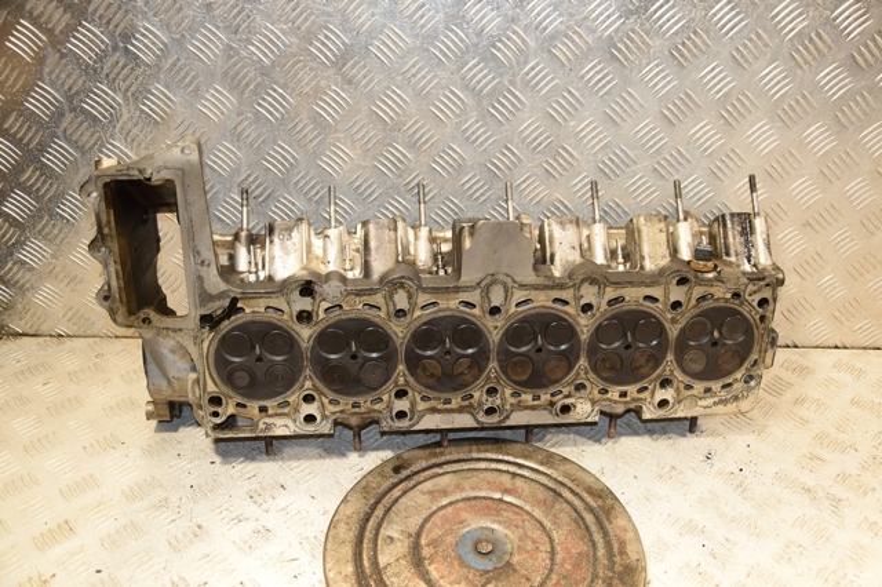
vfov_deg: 36.8
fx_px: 882
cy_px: 294
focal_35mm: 36
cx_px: 441
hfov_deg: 53.2
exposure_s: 1/160
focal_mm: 24
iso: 800
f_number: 5
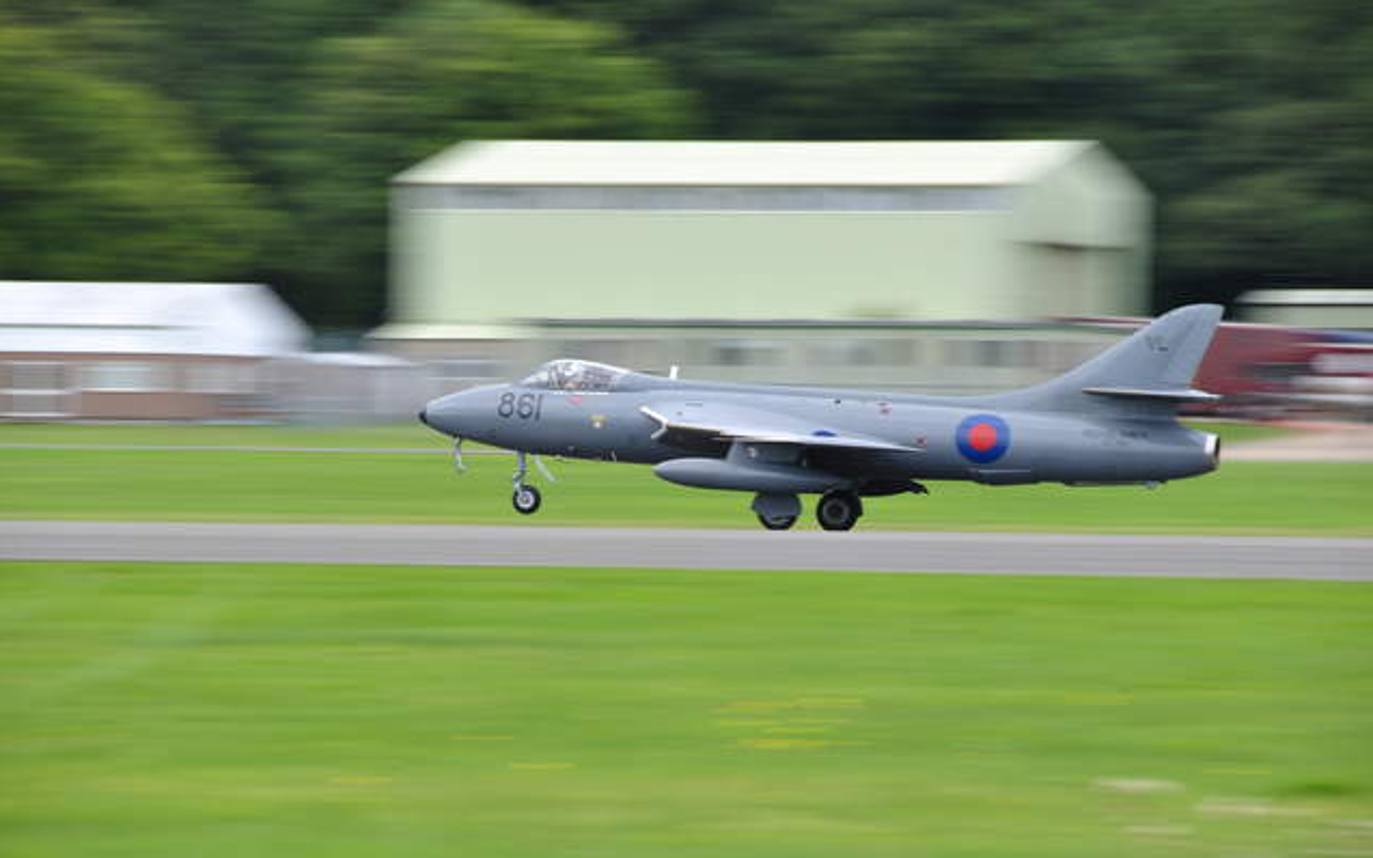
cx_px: 685
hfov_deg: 8.0
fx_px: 9765
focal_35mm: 261
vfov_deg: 5.0
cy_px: 456
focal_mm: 170
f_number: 9
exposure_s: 1/60
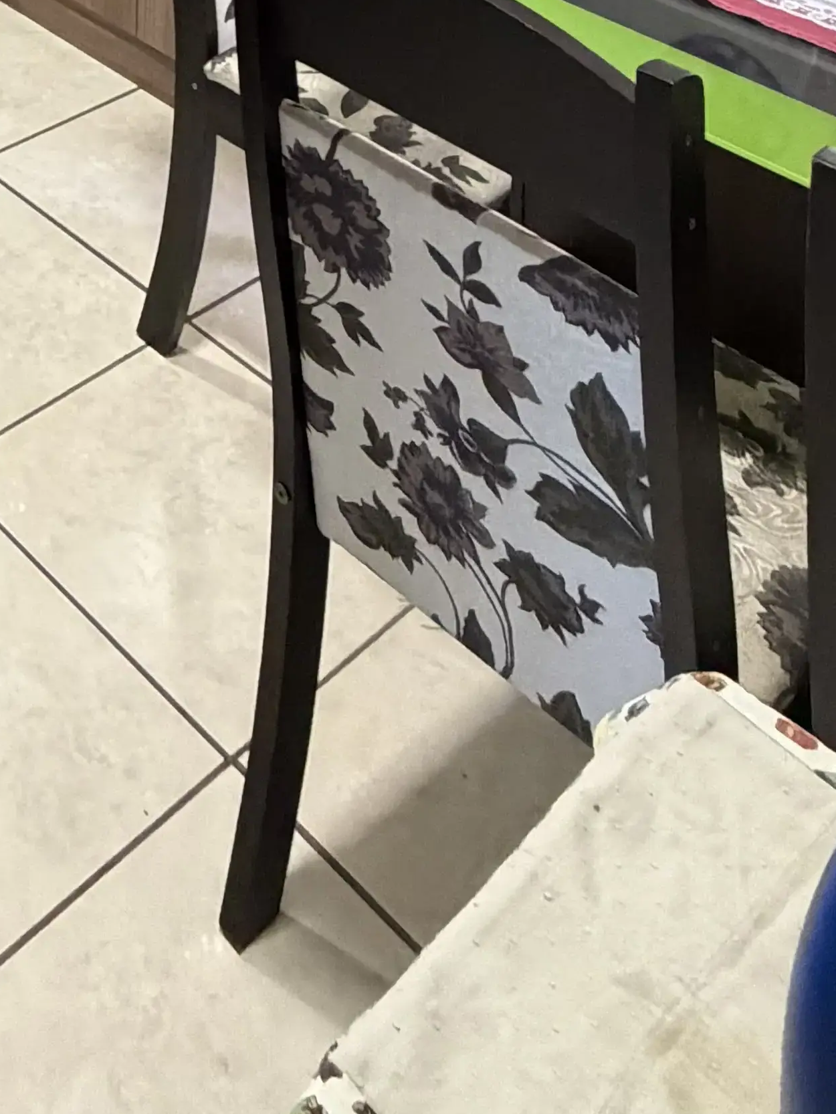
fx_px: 1545
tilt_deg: -4.4
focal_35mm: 48
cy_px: -653
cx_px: -209
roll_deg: -0.3
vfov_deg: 25.9
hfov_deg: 26.4
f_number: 2.2
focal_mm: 2.22
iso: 640
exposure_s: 1/60
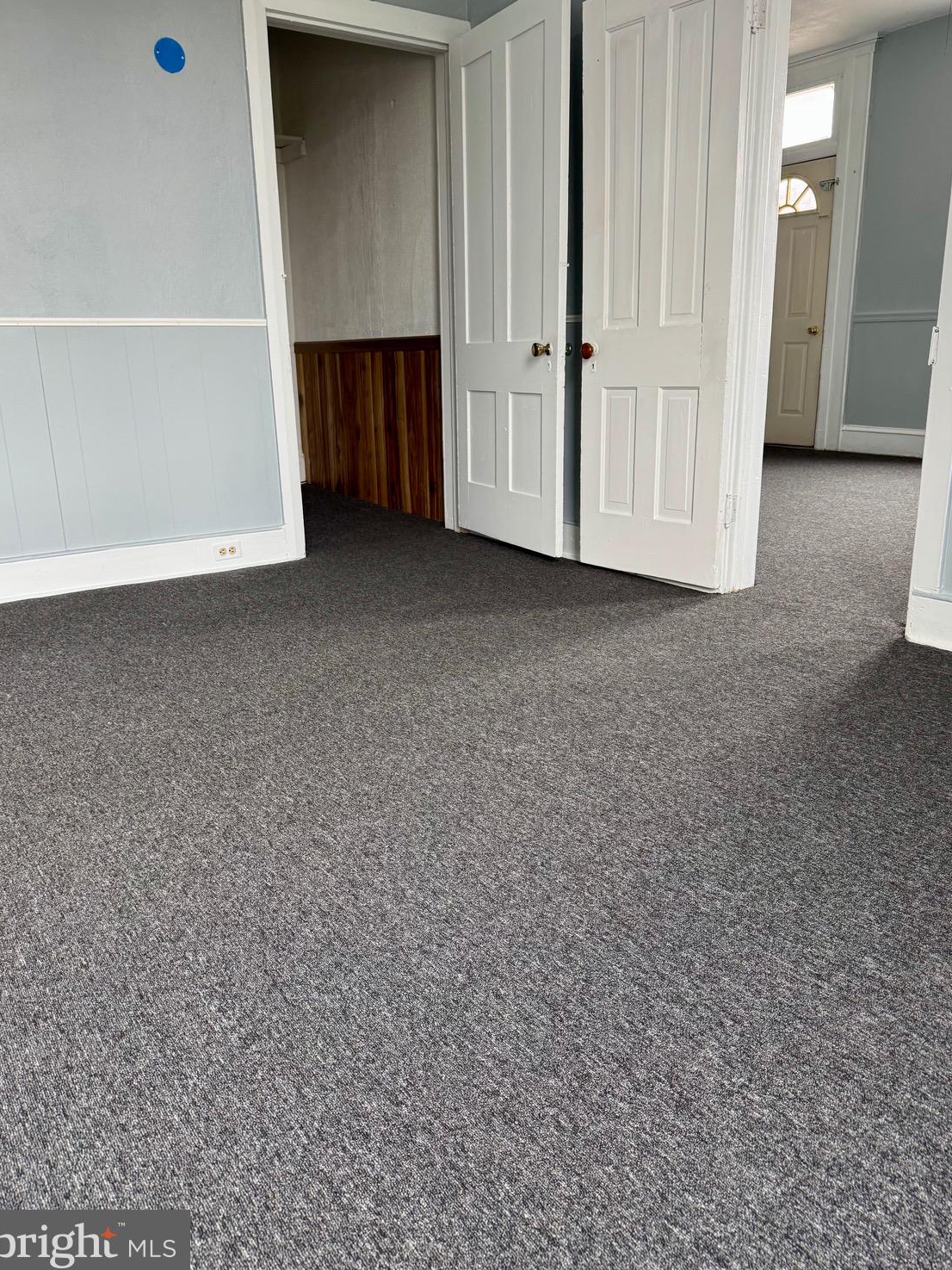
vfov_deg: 69.4
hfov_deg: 54.9
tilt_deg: -16.8
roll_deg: +1.7
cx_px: 471
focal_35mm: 25
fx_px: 917
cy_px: 619
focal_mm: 6.76
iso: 160
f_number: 1.78
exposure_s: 1/120
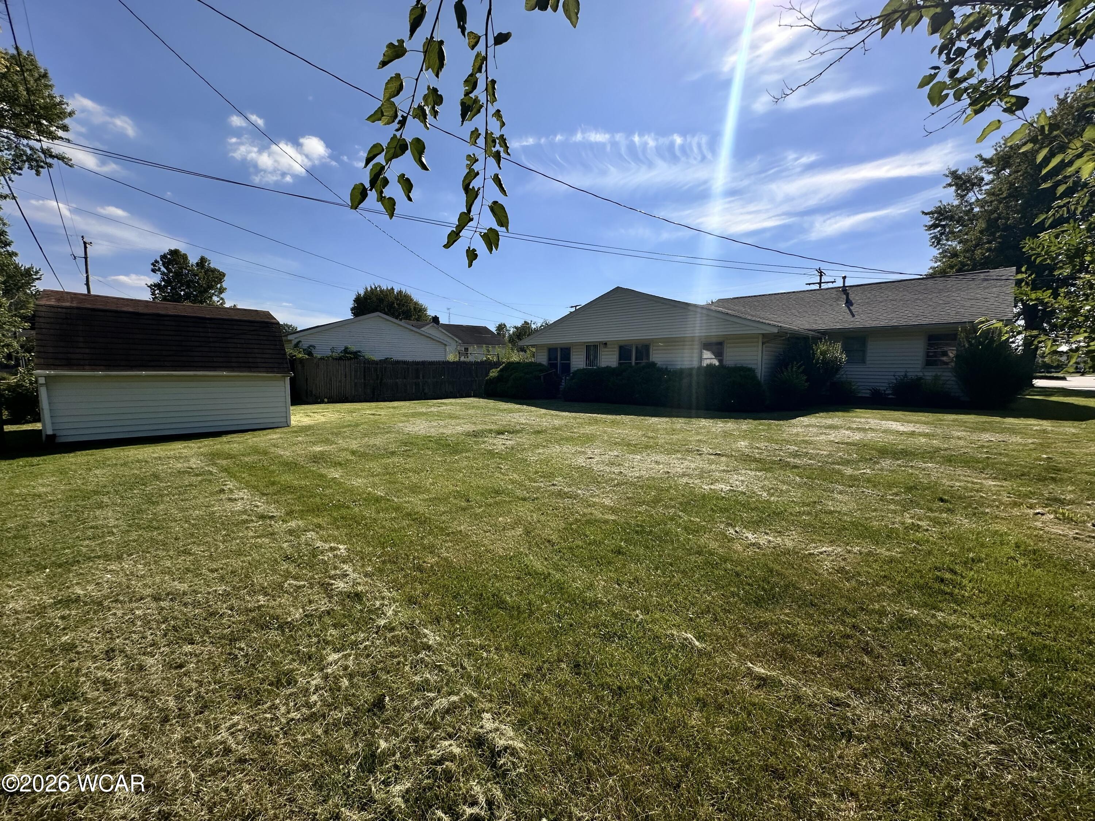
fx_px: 443
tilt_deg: -4.9
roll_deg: -0.2
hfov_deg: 102.1
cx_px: 548
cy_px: 410
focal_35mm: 14
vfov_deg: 85.7
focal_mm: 2.22
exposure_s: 1/4651
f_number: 2.2
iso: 50
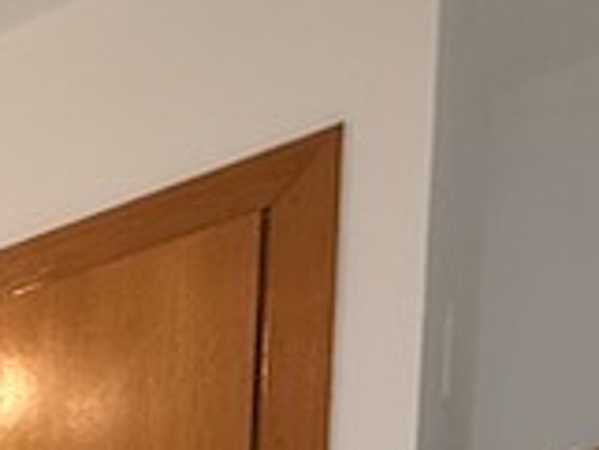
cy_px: 1212
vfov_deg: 12.0
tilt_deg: -2.8
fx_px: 1507
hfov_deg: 15.1
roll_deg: +0.0
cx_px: -781
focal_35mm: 87
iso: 125
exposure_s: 1/100
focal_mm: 2.22
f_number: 2.2
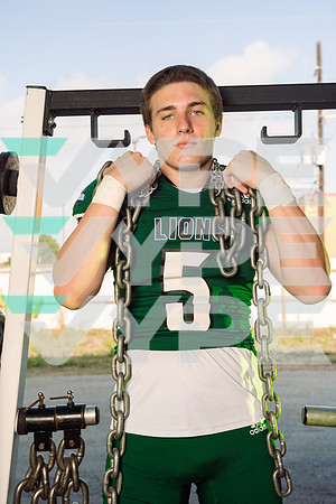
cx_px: 168
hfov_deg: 26.5
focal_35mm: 51
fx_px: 714
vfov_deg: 38.9
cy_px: 252
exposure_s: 1/250
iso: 80
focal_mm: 51
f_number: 6.3
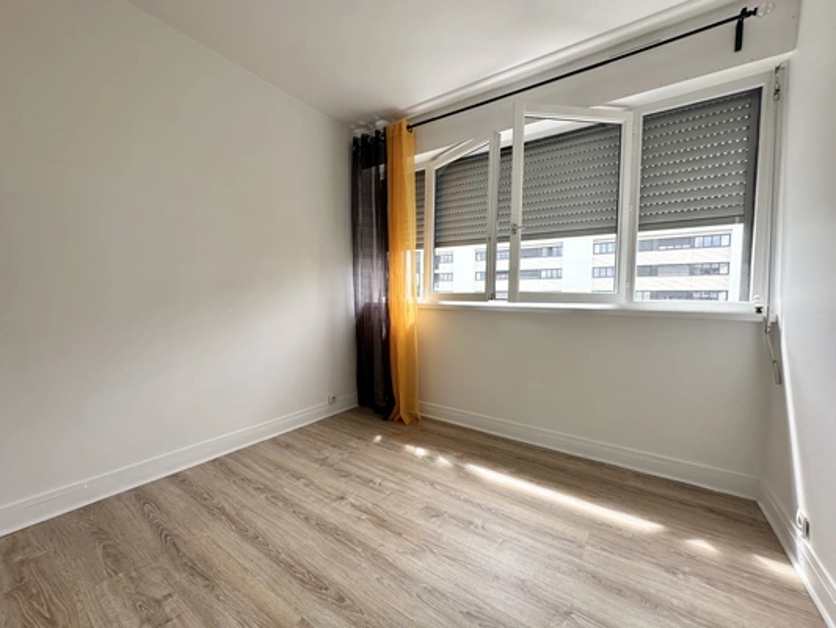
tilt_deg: -2.1
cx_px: 418
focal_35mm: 14
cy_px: 314
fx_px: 338
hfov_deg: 102.1
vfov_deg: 85.7
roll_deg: -1.0
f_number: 2.2
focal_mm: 2.22
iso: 40
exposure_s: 1/180
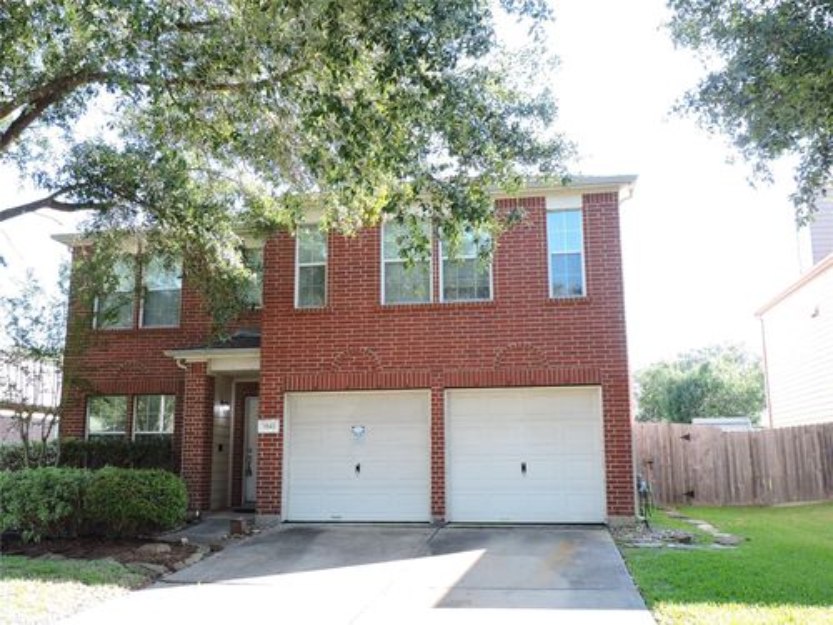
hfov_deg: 55.4
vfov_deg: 42.9
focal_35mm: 33
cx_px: 416
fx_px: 794
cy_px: 312
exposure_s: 1/80
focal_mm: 5.9
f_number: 3.2
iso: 100
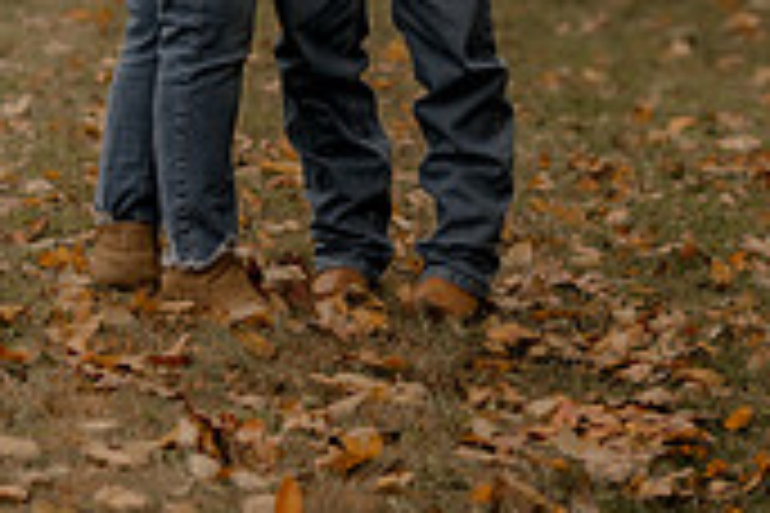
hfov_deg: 6.8
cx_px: 176
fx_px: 6502
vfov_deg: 4.5
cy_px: -295
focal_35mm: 304
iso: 250
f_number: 1.8
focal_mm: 85
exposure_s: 1/2500
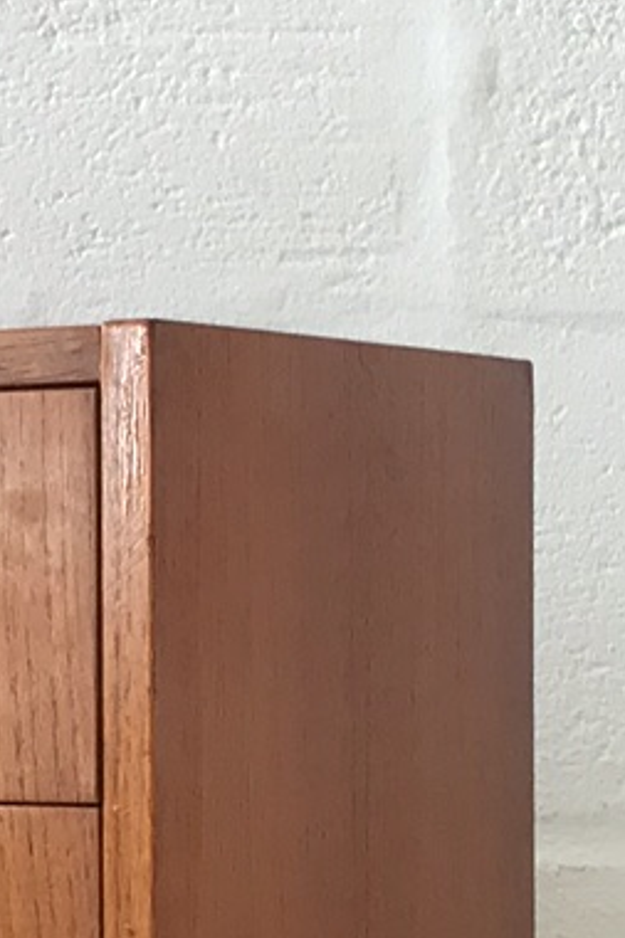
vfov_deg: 13.0
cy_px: 780
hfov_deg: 8.5
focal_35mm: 157
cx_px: -422
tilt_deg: +0.5
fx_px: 4092
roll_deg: -0.6
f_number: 1.8
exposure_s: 1/100
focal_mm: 3.99
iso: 25
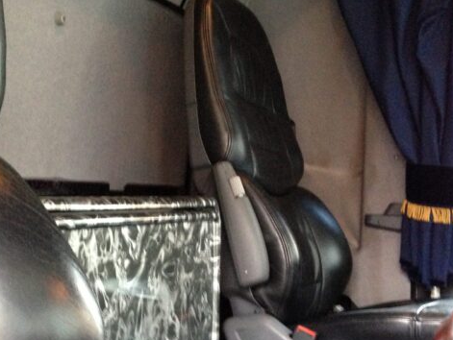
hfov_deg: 34.1
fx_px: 733
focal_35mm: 56
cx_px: 164
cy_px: 241
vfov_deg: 25.9
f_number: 2.4
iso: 640
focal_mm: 4.13
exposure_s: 1/15
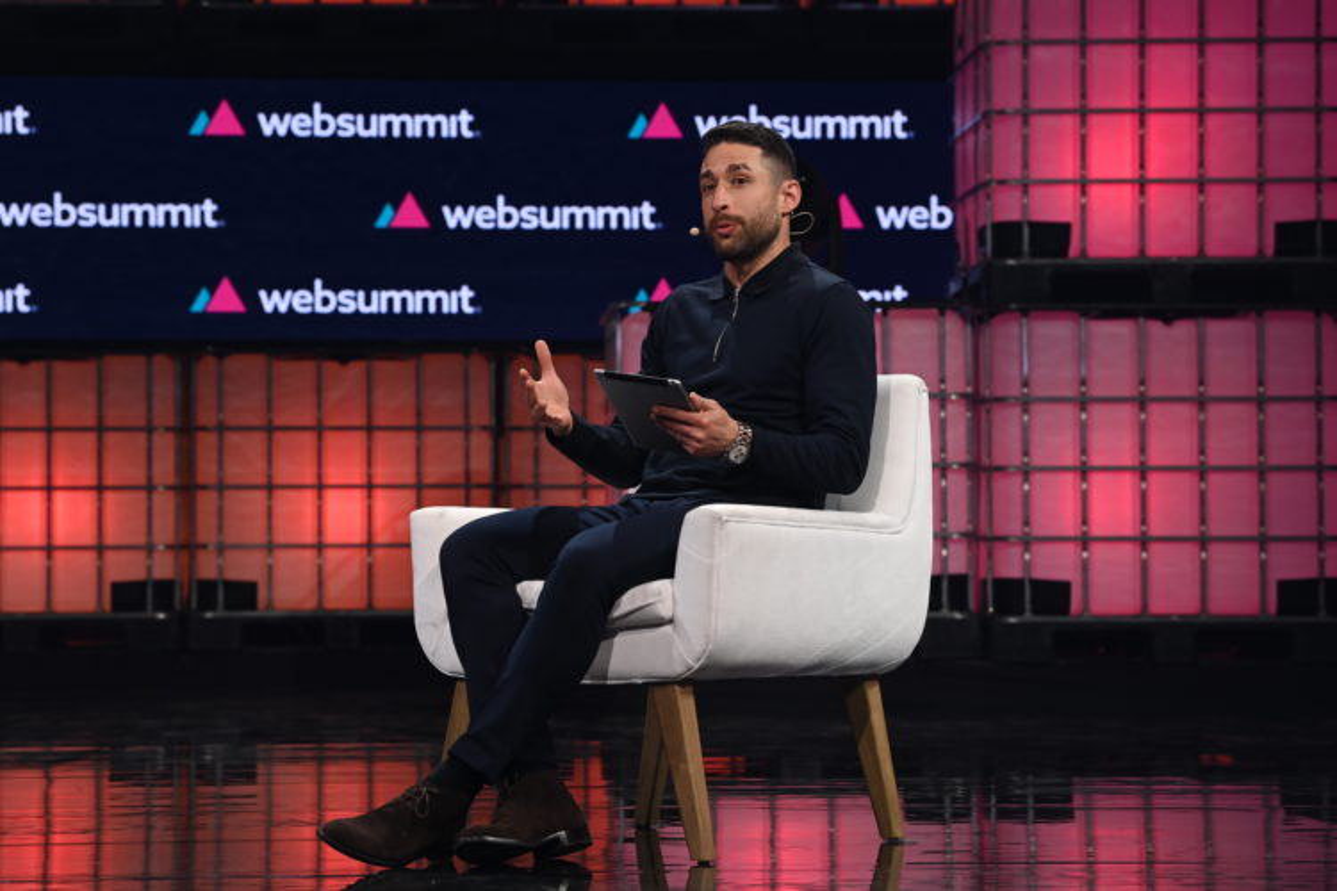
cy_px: 446
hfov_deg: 20.0
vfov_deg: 13.4
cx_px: 668
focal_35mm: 102
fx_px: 3788
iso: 1600
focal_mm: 102
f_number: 5.6
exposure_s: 1/250
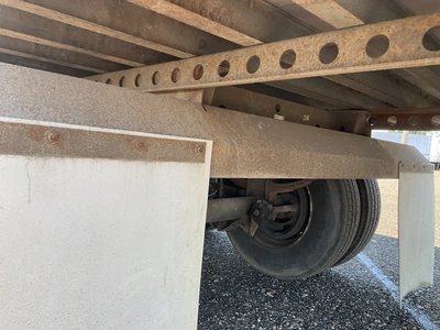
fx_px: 369
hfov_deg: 61.7
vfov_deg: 48.2
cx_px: 220
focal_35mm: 29
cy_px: 165
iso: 20
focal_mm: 3
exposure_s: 1/122
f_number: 1.8
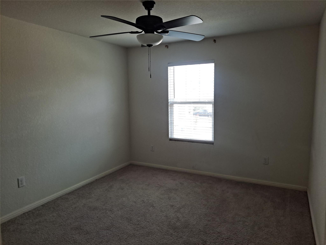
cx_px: 163
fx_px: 235
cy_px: 122
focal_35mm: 25
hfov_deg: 69.4
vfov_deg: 54.9
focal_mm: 4.6
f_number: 2
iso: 64
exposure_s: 1/100
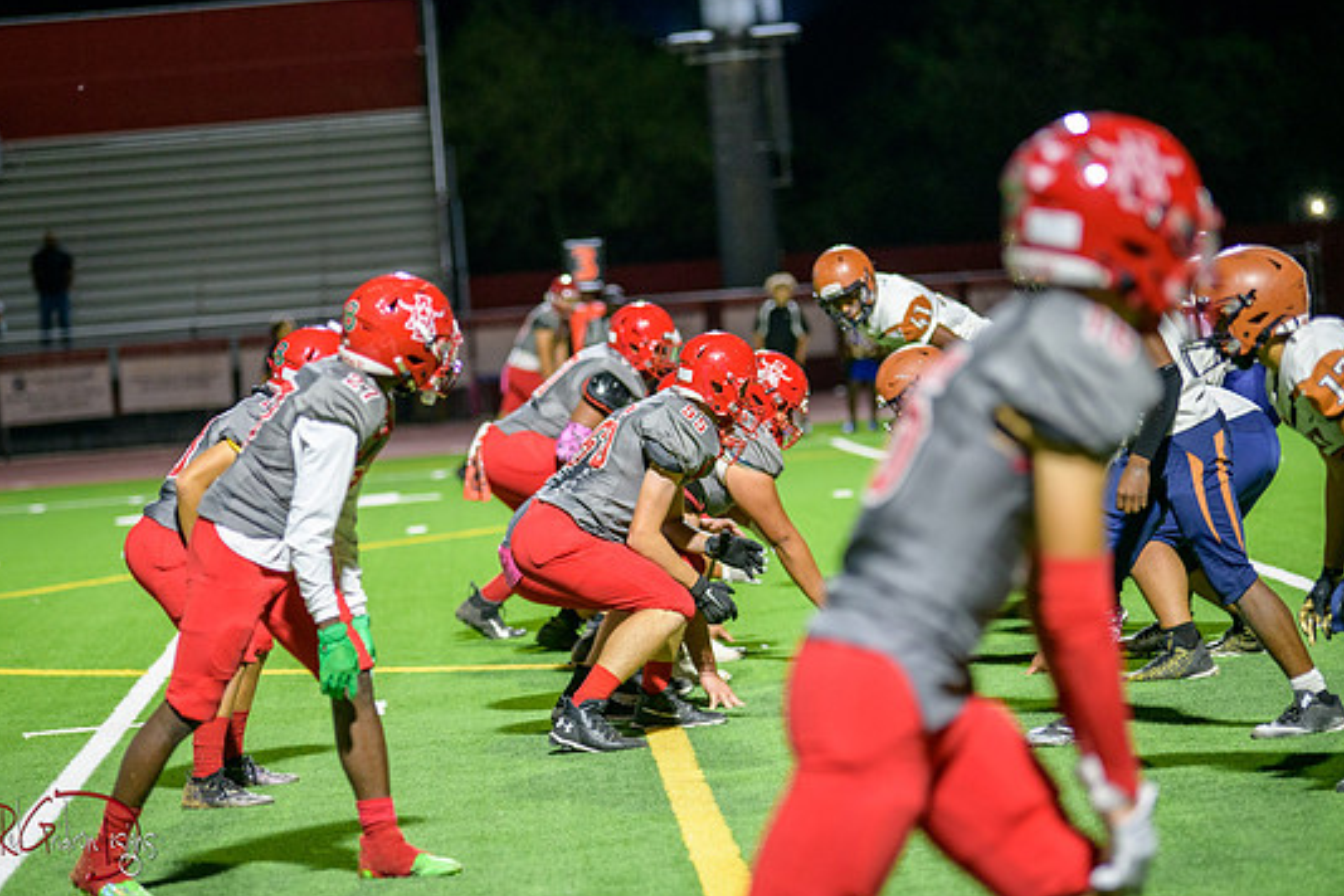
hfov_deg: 13.5
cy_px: 472
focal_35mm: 152
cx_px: 637
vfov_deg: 9.0
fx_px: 5674
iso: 1600
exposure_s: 1/250
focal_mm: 140
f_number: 2.8
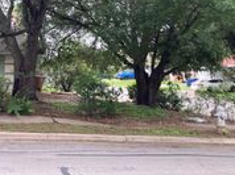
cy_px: 12
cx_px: 30
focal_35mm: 55
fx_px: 373
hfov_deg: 33.4
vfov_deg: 25.5
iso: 25
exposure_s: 1/122
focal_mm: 3.99
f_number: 1.8
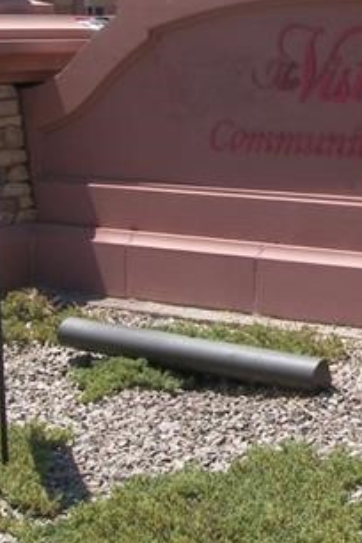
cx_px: 465
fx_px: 1478
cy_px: 67
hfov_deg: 13.5
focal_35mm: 98
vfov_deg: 20.4
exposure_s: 1/160
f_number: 8
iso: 50
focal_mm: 7.7
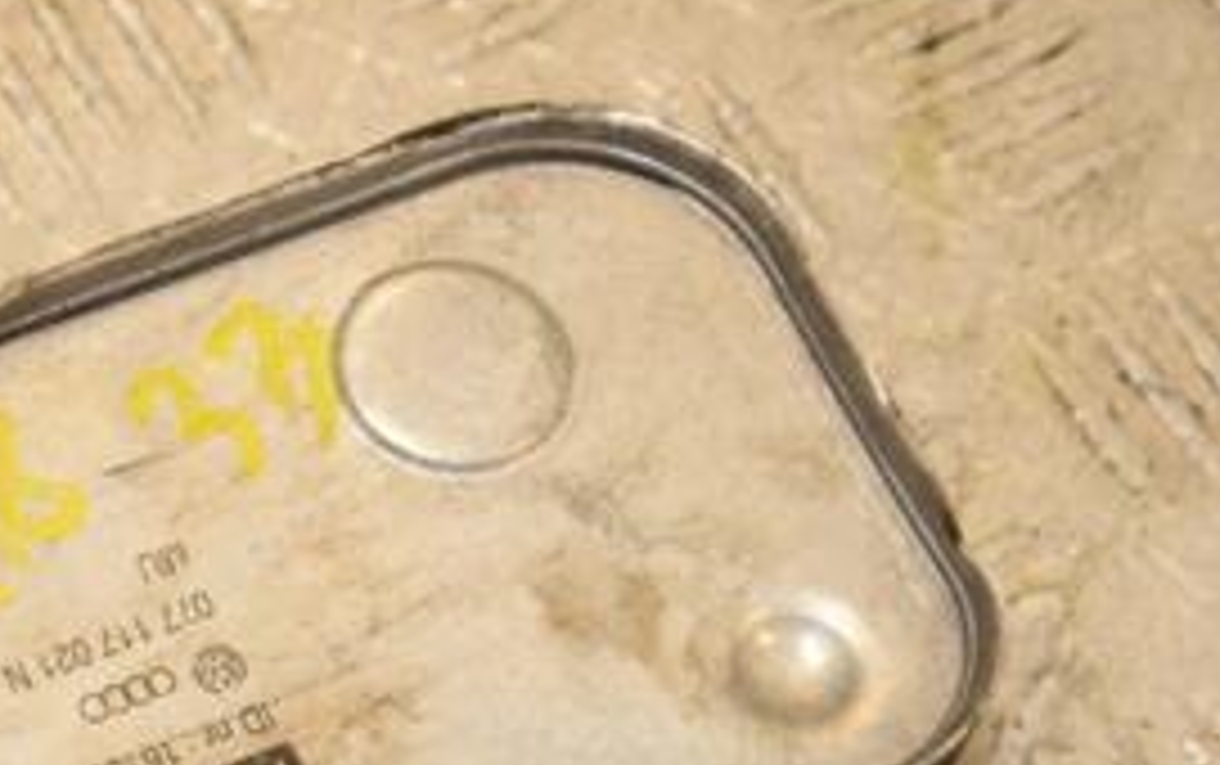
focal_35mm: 169
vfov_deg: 7.7
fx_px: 5625
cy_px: 765
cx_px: -59
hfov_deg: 12.2
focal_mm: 50
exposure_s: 1/200
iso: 800
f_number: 9
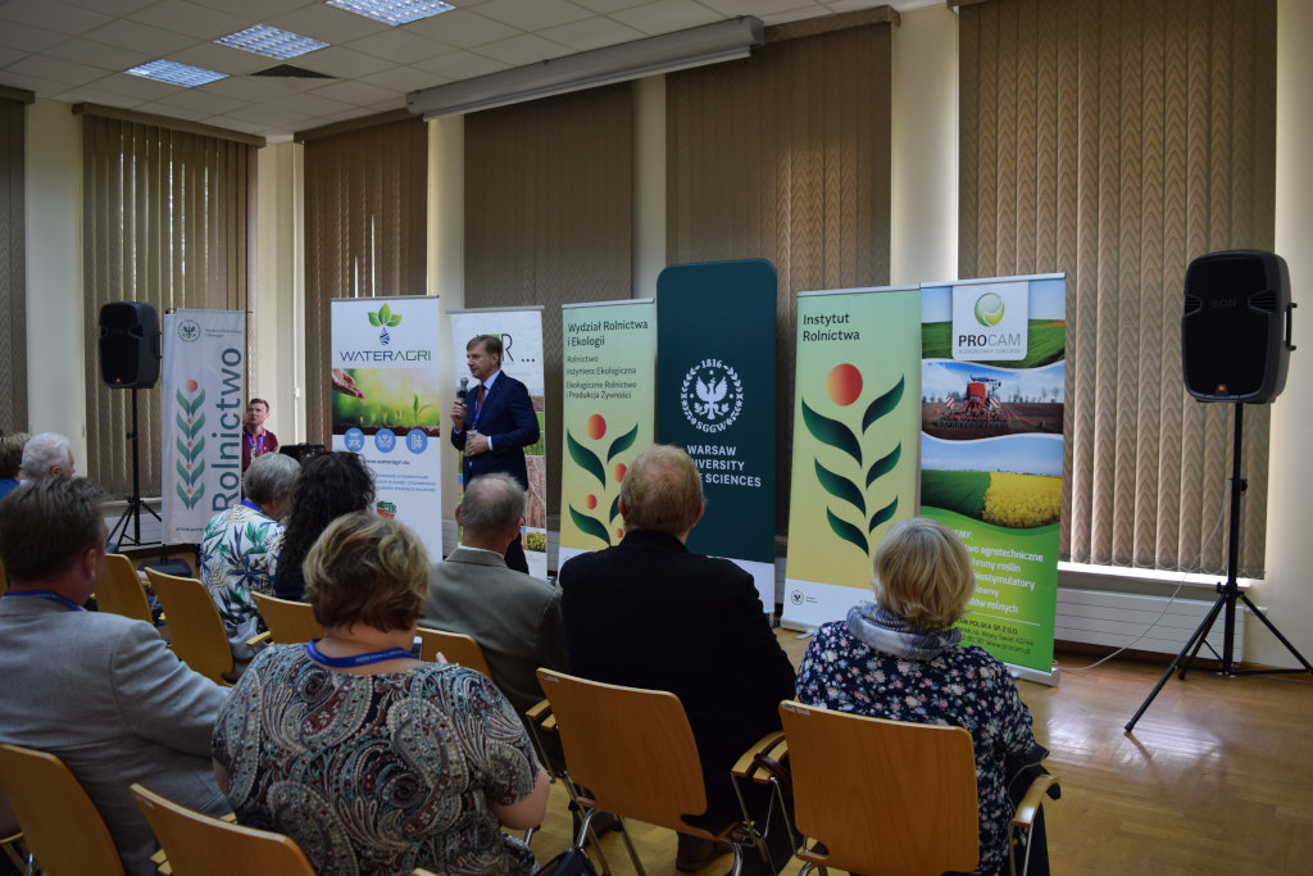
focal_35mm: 30
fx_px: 1094
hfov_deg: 61.9
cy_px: 438
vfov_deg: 43.6
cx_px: 656
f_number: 4.5
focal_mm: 20
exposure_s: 1/80
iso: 400
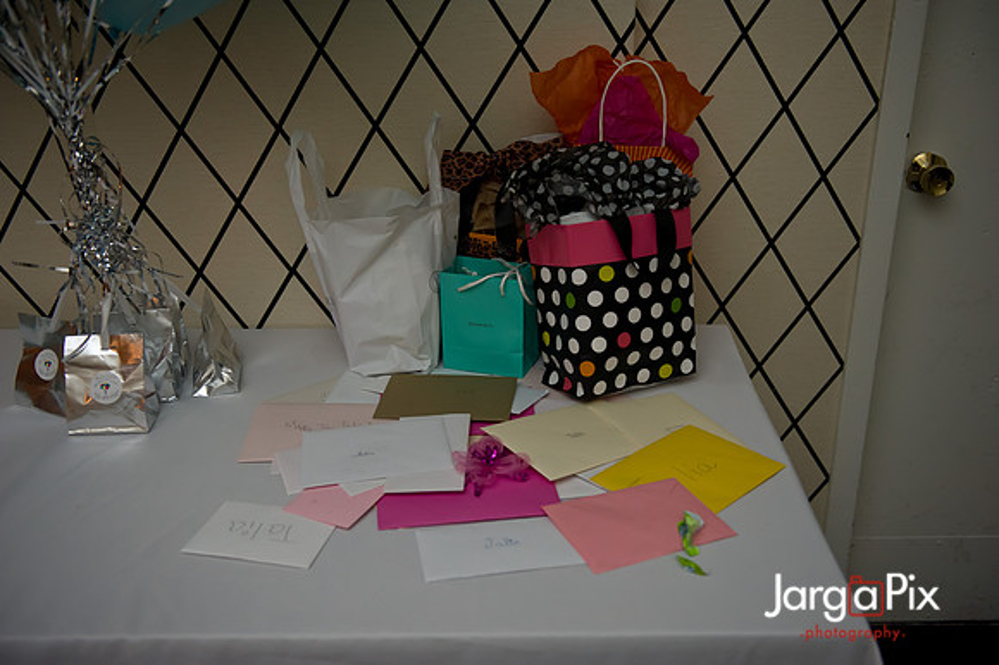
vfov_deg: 35.0
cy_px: 332
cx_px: 500
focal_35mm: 38
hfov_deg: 50.7
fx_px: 1054
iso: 1600
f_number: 3.2
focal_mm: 38
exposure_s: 1/125
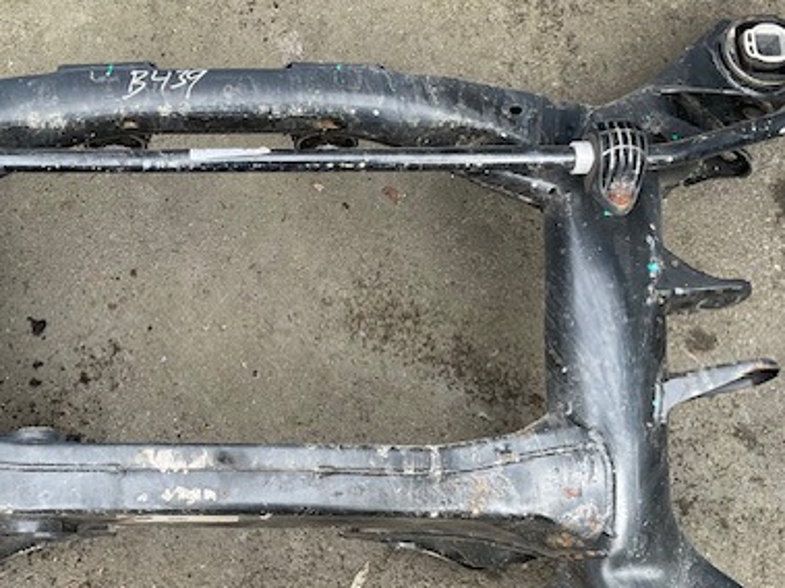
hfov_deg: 38.2
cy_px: 292
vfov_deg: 29.7
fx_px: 1111
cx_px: 228
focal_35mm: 49
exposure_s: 1/209
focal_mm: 3
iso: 16
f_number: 1.8
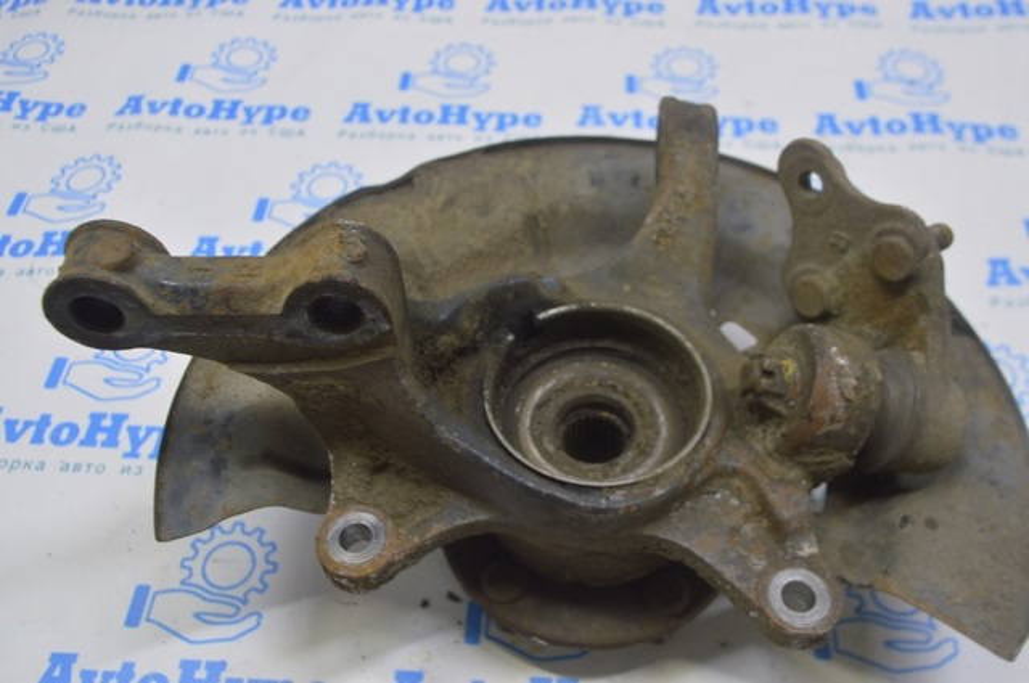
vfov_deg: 36.8
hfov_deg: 53.2
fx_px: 1028
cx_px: 514
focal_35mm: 36
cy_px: 342
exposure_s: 1/20
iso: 400
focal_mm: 24
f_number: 5.6
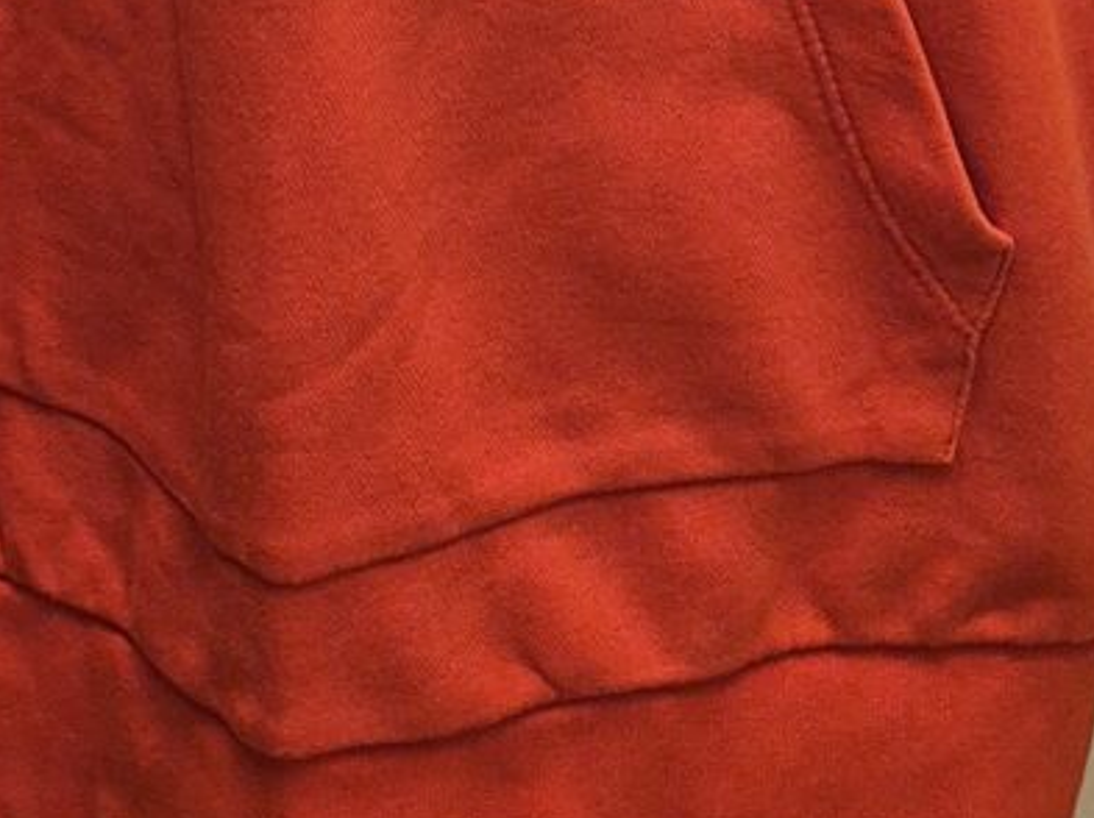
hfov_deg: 16.4
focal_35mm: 120
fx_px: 3789
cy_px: -1416
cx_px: 328
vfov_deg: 10.0
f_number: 1.8
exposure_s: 1/120
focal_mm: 5.4
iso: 400
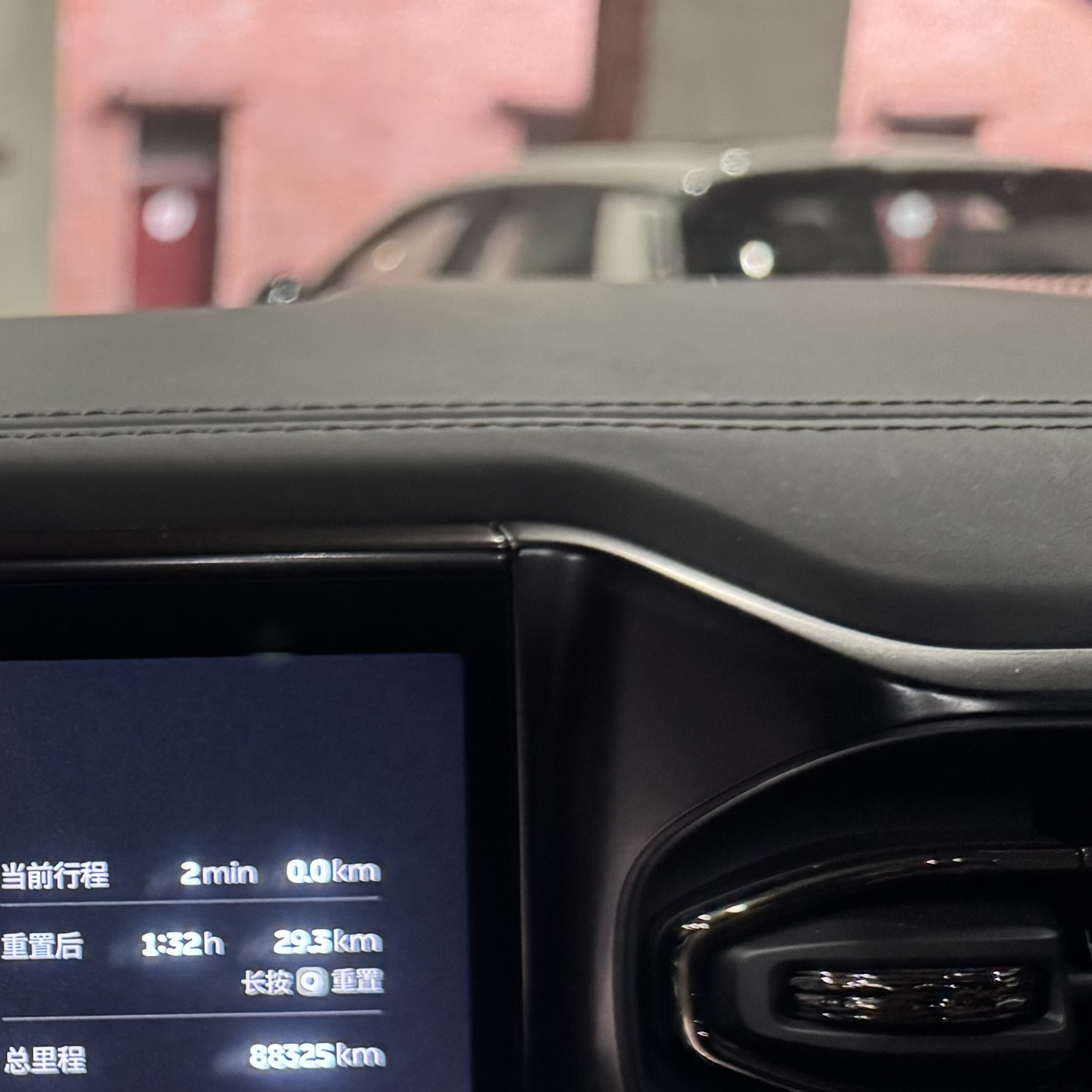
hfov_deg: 25.3
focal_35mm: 58
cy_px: 834
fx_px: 2070
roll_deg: +0.5
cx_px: -344
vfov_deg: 29.0
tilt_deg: -13.9
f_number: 1.78
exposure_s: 1/53
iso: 800
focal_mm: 6.76
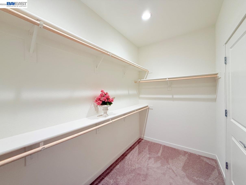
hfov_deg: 102.1
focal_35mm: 14
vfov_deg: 85.7
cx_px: 123
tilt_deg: +0.0
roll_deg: +1.1
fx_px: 99
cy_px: 92
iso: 200
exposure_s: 1/120
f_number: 2.2
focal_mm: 2.22
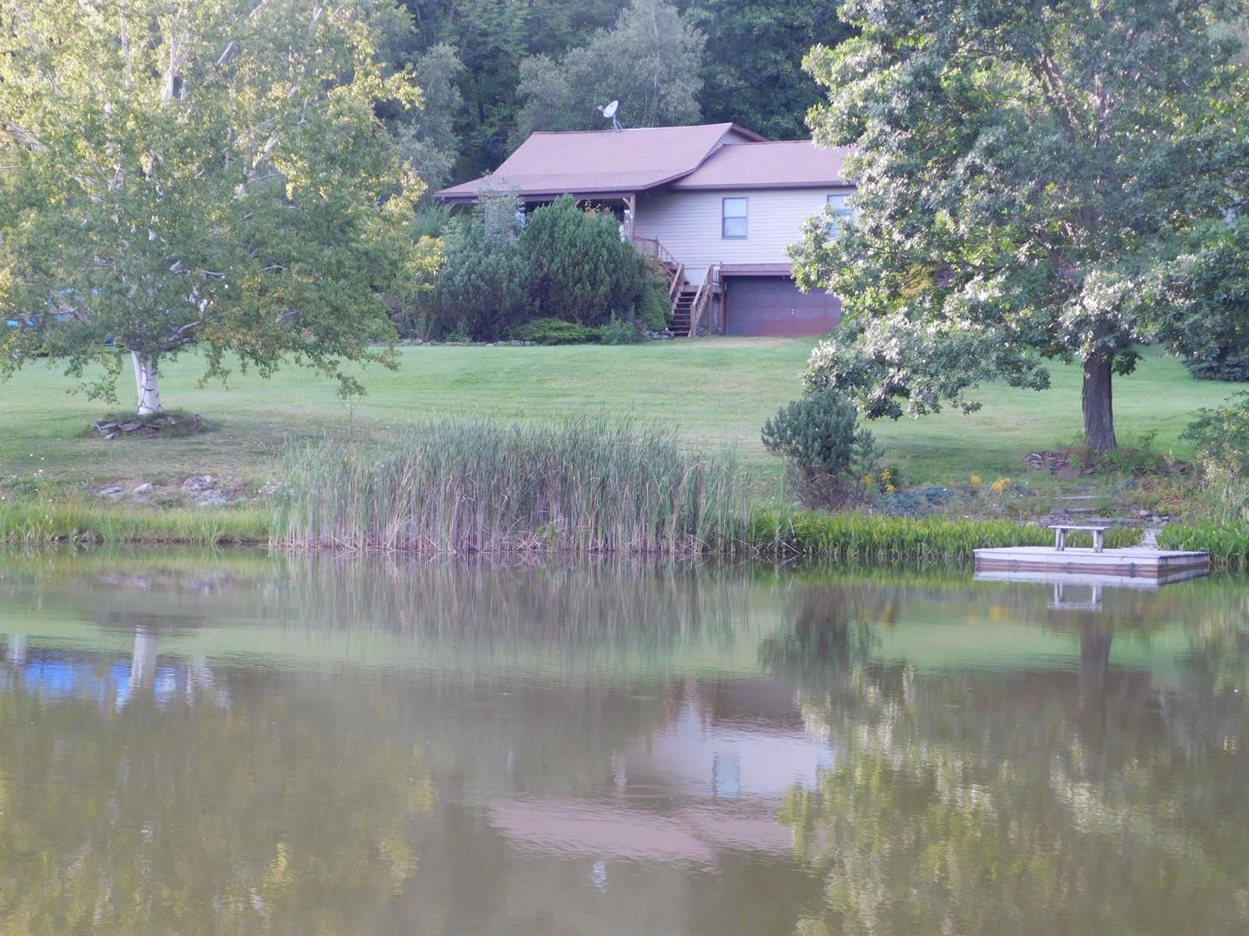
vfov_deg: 22.2
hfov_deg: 29.4
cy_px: 468
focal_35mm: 66
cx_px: 624
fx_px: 2381
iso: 125
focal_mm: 11.7
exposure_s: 1/50
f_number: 4.2
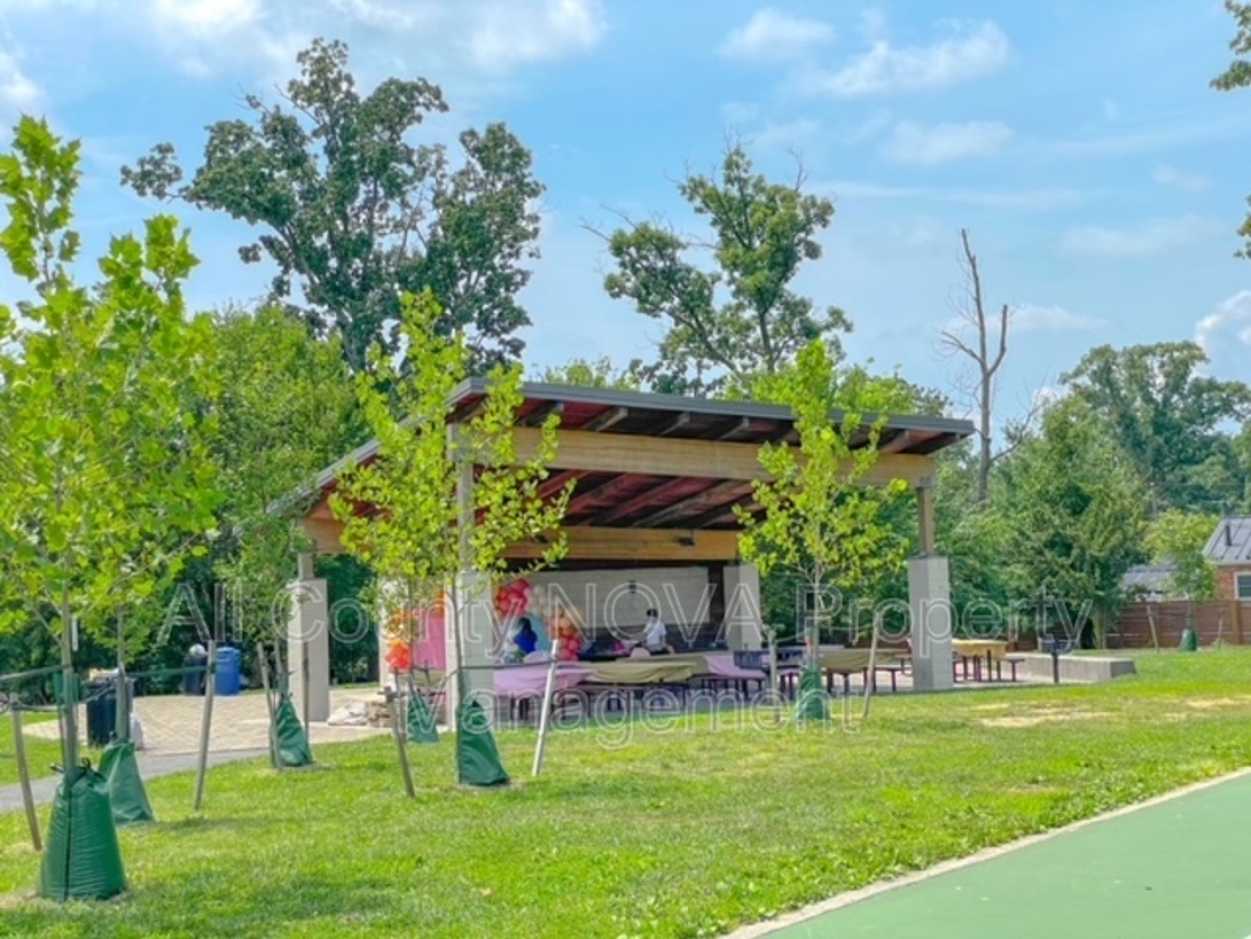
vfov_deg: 28.0
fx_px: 1879
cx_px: 626
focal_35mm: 52
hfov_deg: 36.8
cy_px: 470
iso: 25
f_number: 2
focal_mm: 6
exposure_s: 1/2000
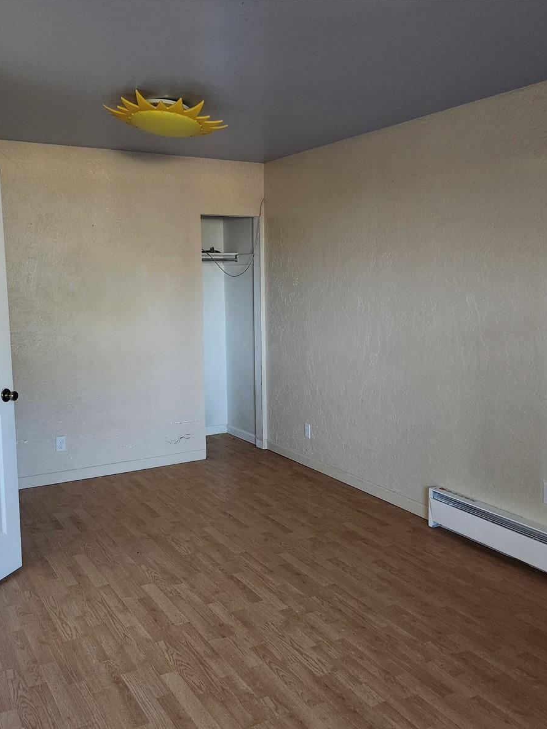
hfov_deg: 45.4
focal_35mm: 31
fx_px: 653
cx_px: 264
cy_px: 365
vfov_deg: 58.4
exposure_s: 1/120
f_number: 1.8
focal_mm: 5.54
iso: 1000
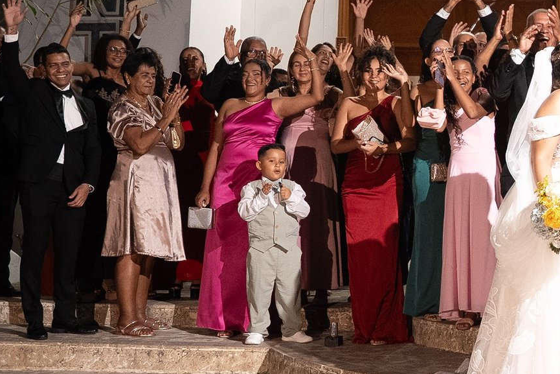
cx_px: 655
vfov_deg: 19.1
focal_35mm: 71
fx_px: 1105
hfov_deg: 25.7
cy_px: 95
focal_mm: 24
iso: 2500
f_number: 2.8
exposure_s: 1/250
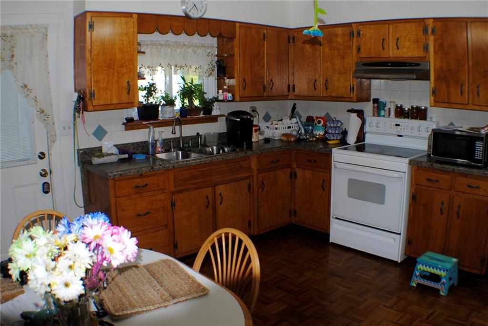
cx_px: 244
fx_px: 529
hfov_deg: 49.5
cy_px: 163
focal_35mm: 39
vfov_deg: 34.3
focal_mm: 26
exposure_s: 1/60
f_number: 4.2
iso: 200
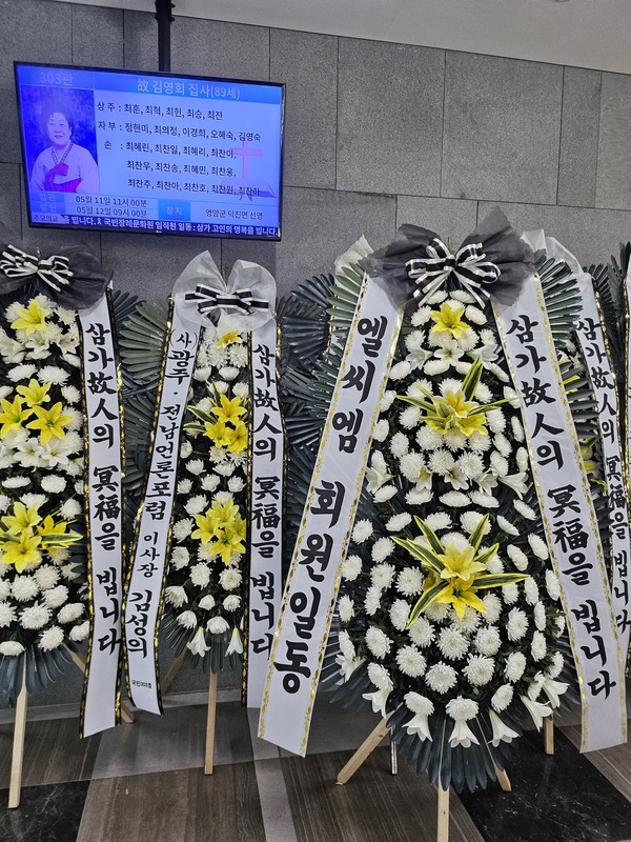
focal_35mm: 24
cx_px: 316
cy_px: 421
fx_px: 583
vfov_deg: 71.6
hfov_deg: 56.8
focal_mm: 5
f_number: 1.8
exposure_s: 1/120
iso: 250
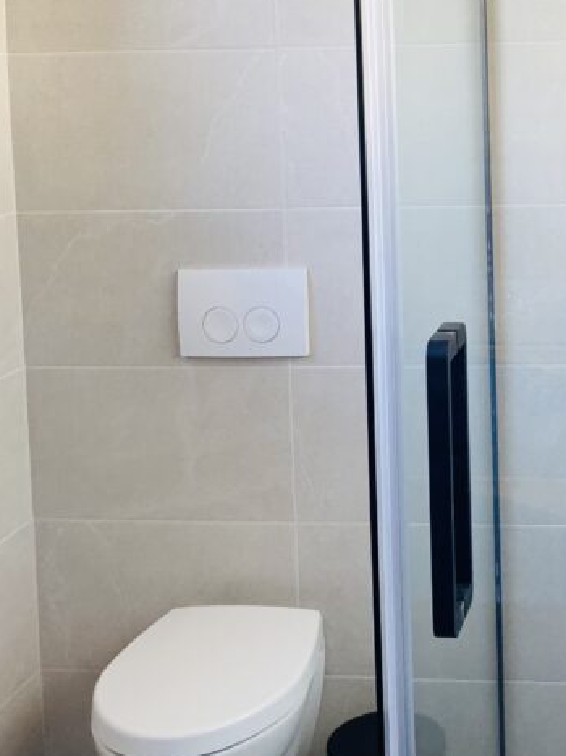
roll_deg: +2.5
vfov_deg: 32.7
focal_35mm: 57
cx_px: 534
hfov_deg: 24.7
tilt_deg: -4.4
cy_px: 131
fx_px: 1243
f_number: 1.8
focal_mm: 4.25
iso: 80
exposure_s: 1/121
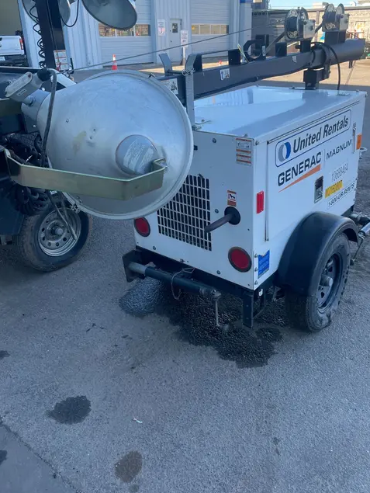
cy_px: 210
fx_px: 427
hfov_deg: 46.8
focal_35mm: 30
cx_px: 200
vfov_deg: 59.7
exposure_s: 1/415
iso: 32
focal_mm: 4.2
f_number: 1.6
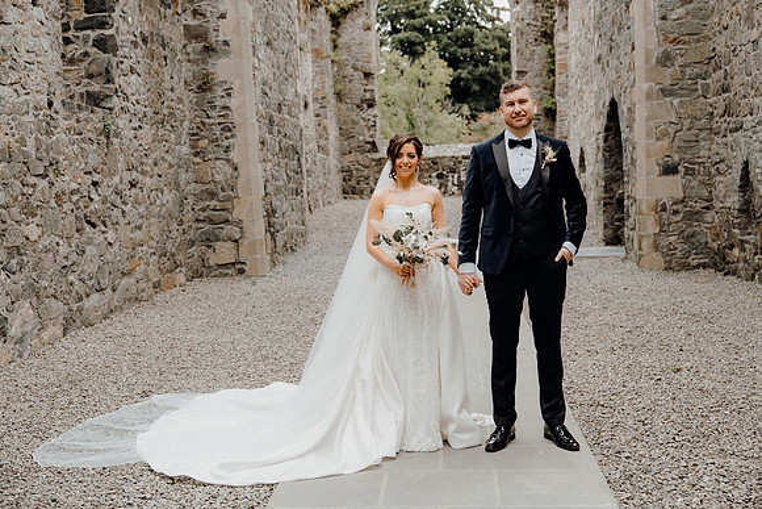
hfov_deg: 46.4
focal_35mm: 42
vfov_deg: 31.9
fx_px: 889
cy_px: 254
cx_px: 381
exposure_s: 1/160
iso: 125
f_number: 3.5
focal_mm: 42
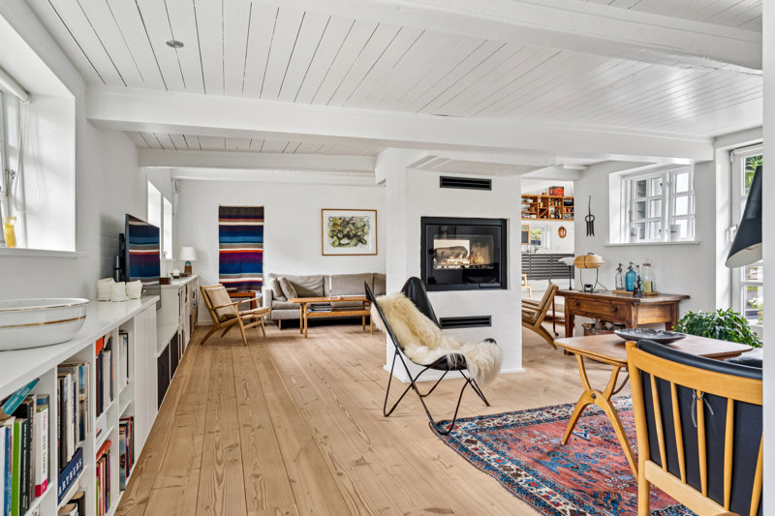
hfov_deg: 83.4
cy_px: 258
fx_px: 435
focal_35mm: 20
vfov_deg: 61.4
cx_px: 388
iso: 800
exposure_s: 1/8
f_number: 7.1
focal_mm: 20.2
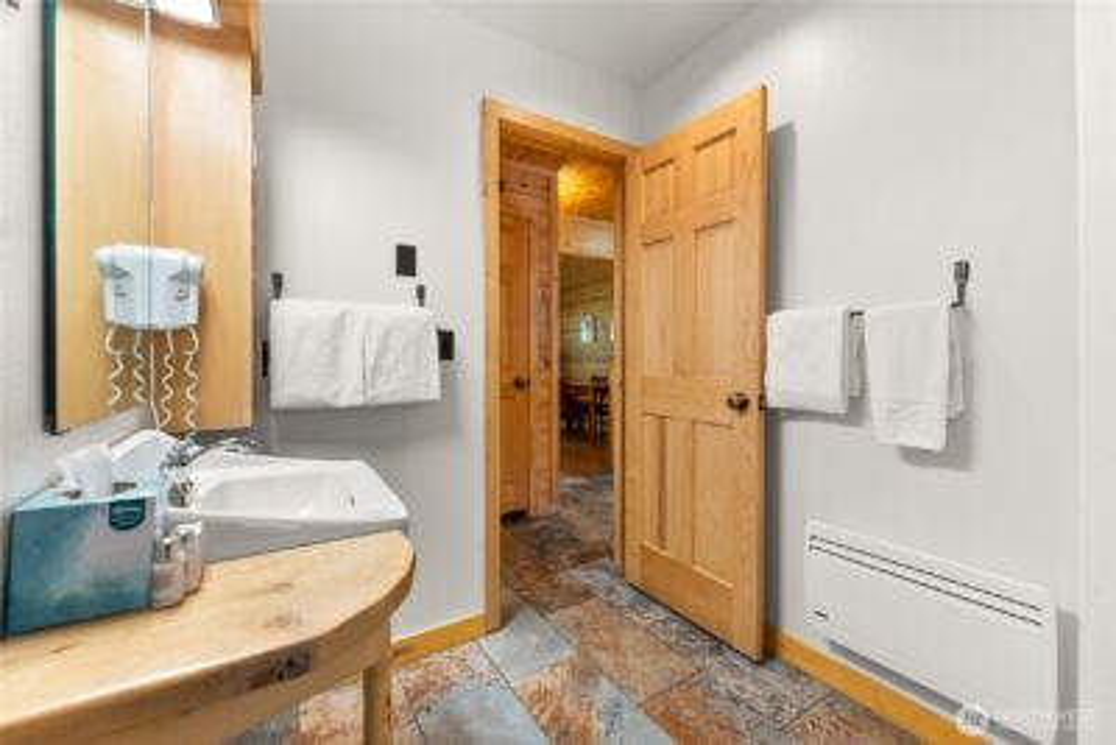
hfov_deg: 104.2
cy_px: 372
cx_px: 558
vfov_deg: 81.3
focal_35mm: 14
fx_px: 434
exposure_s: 1/40
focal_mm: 14
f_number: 3.2
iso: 400
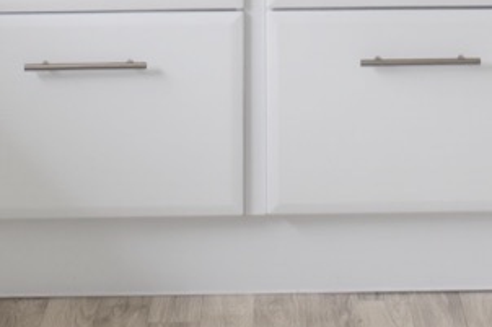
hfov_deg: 19.2
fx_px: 1448
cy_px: -314
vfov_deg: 11.7
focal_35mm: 106
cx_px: 313
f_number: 8
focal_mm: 20
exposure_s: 1/2
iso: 100
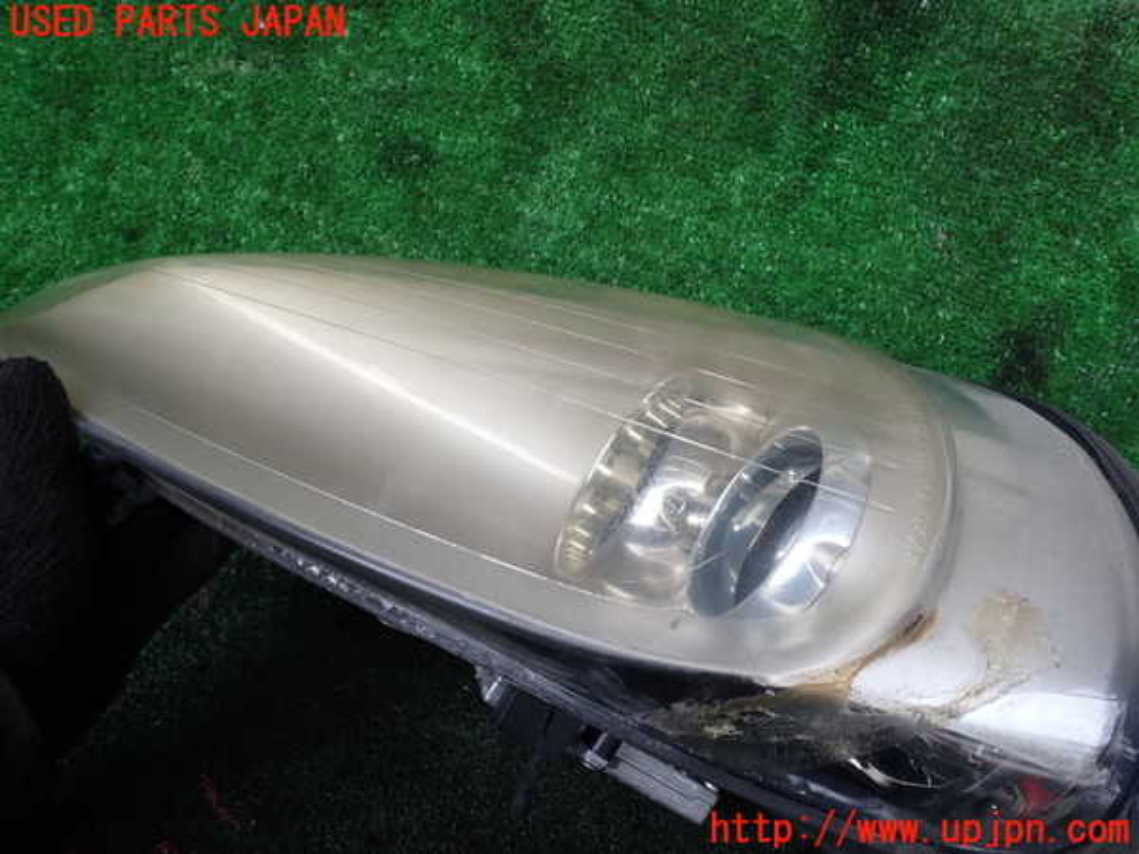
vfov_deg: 46.8
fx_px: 987
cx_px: 570
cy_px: 427
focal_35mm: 30
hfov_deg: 60.0
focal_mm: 5.4
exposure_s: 1/100
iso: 100
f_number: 3.2
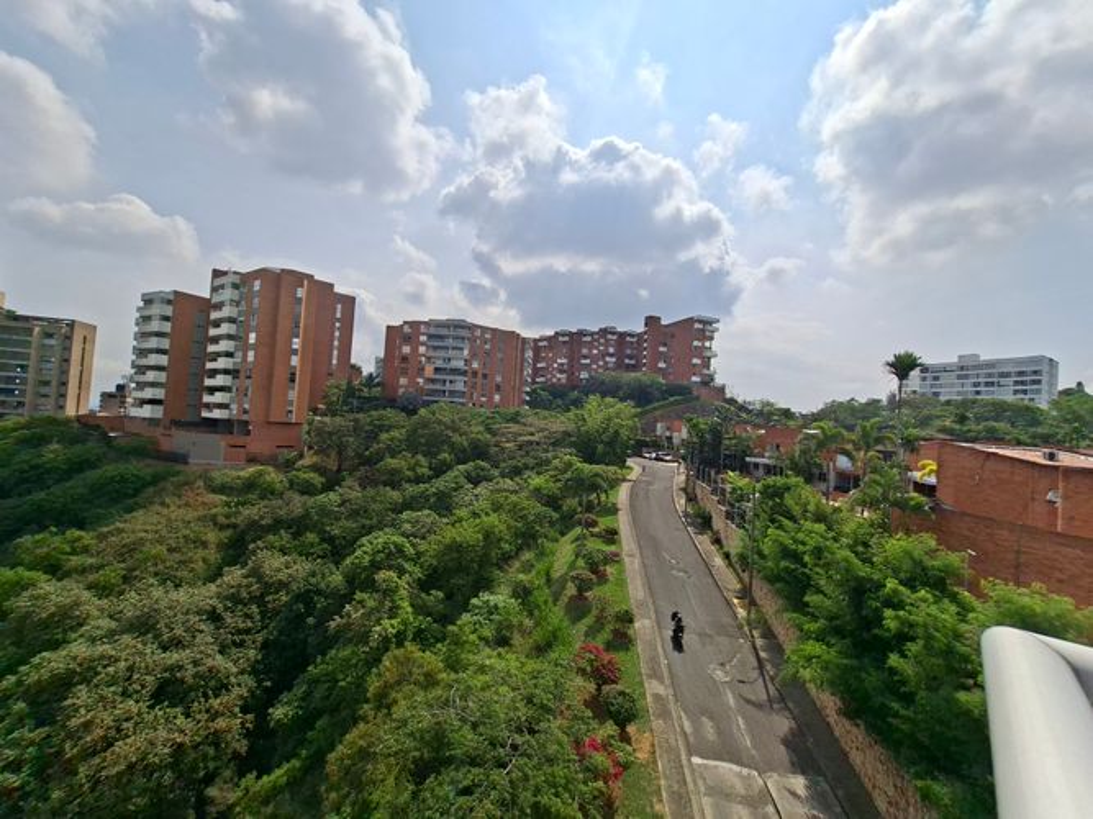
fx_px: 410
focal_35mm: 13
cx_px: 546
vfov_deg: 89.9
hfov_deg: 106.2
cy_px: 410
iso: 40
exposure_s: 1/4032
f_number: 2.2
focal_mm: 1.74
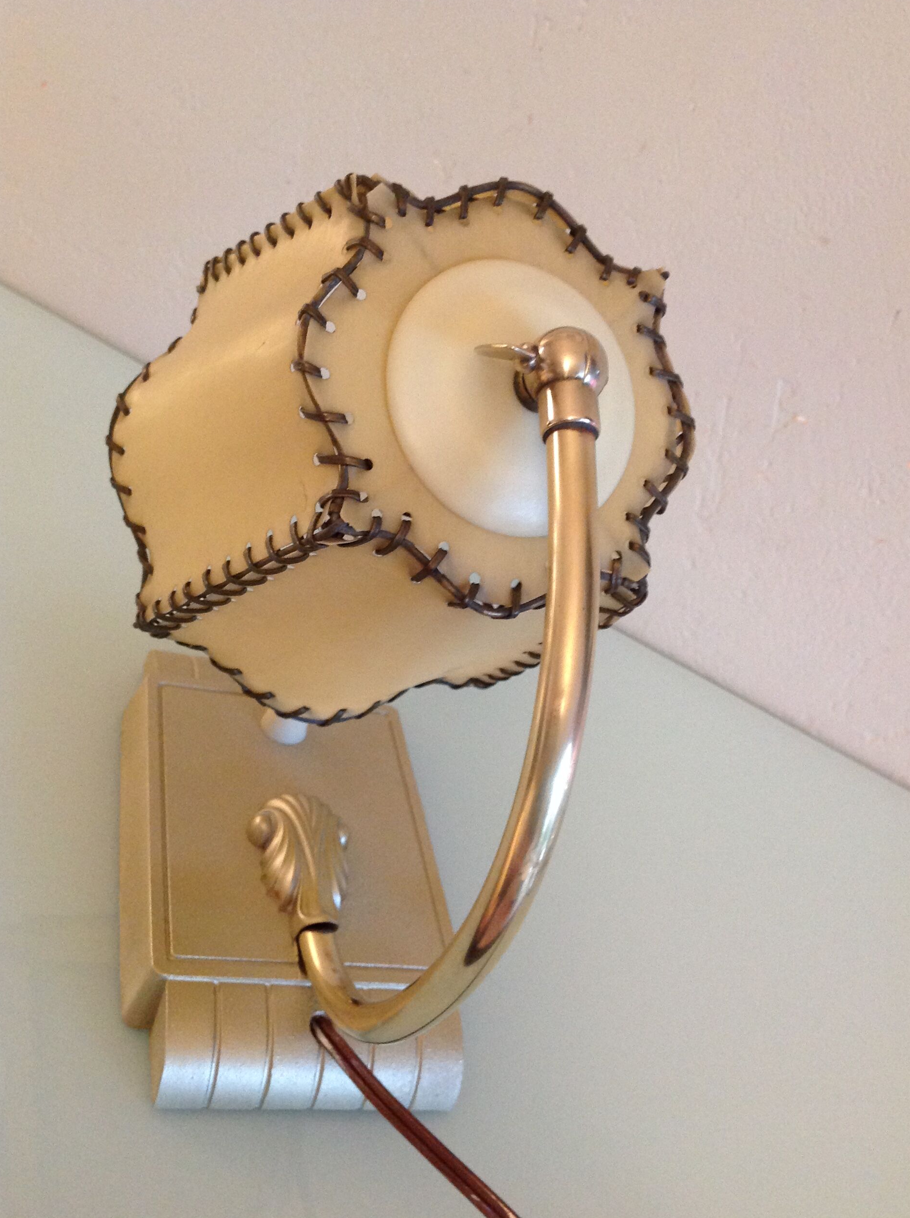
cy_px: 612
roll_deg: -24.5
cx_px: 458
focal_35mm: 36
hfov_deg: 39.6
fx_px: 1265
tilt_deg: -31.5
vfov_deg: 51.4
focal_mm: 4.28
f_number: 2.4
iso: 250
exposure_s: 1/17
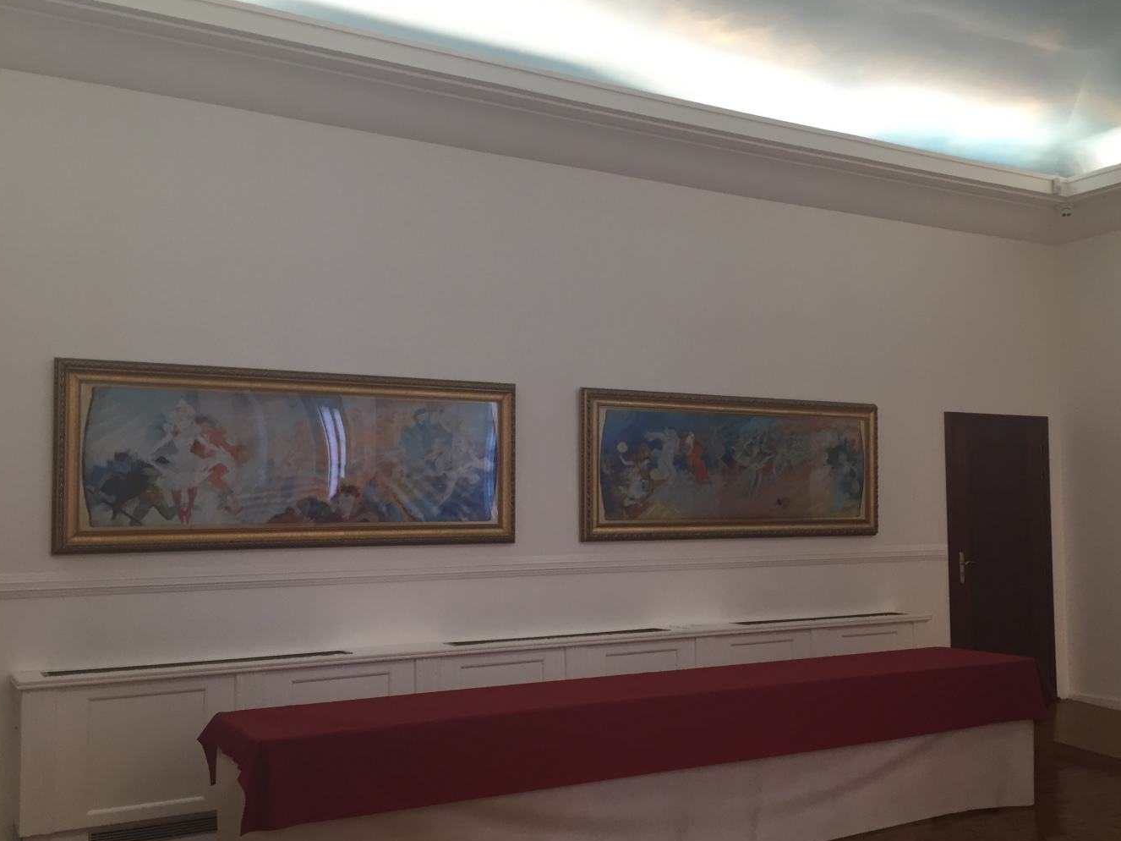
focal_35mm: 35
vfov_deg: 40.6
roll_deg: -1.2
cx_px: 614
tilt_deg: +3.5
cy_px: 460
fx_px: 1133
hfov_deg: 52.6
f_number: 2.2
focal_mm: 4.15
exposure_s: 1/33
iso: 40
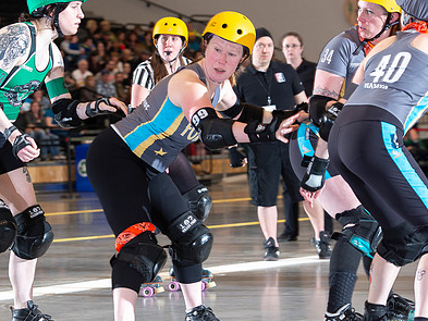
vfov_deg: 10.0
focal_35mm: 149
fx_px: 1843
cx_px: 120
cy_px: 191
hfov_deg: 13.2
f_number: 5.6
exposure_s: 1/160
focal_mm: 105
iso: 640
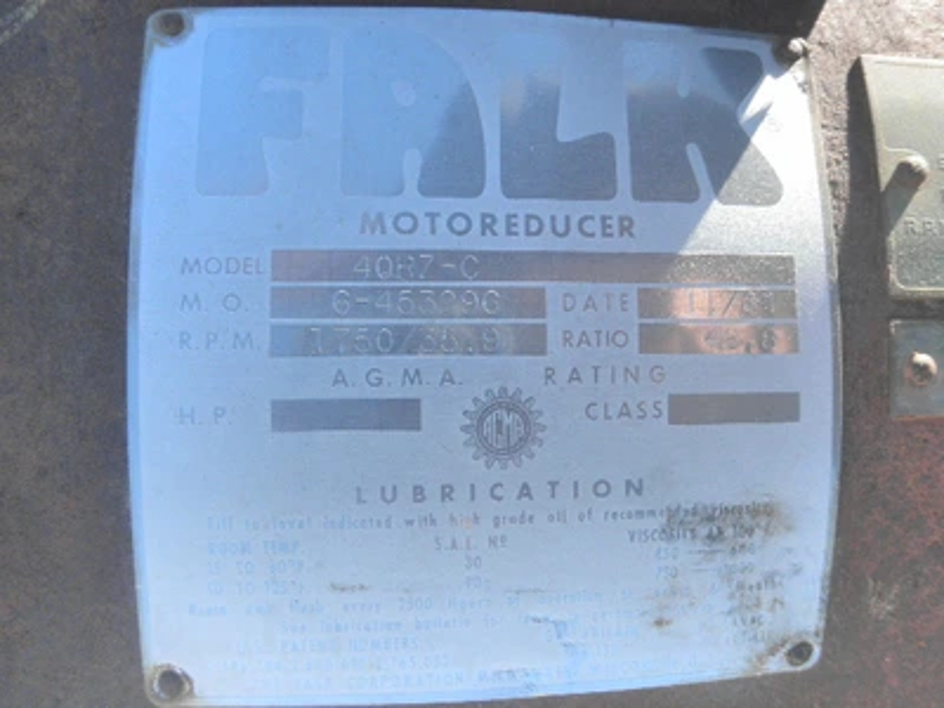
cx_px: 472
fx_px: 764
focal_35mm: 28
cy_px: 354
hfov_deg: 63.4
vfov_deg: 49.7
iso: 64
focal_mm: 5
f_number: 3
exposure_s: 1/200
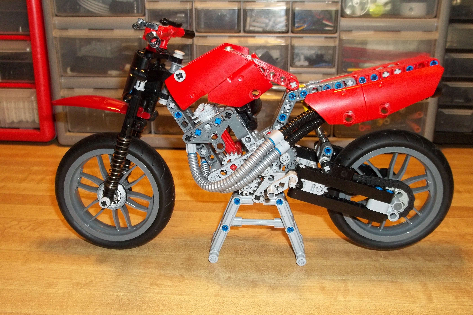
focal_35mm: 35
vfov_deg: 37.8
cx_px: 241
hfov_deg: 54.4
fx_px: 460
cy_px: 154
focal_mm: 5.9
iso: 160
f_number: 3.3
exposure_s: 1/30
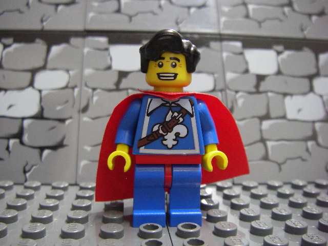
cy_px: 123
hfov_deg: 49.0
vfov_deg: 37.7
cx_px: 164
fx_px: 360
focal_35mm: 38
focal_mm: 6.3
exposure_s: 1/4
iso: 320
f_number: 3.3
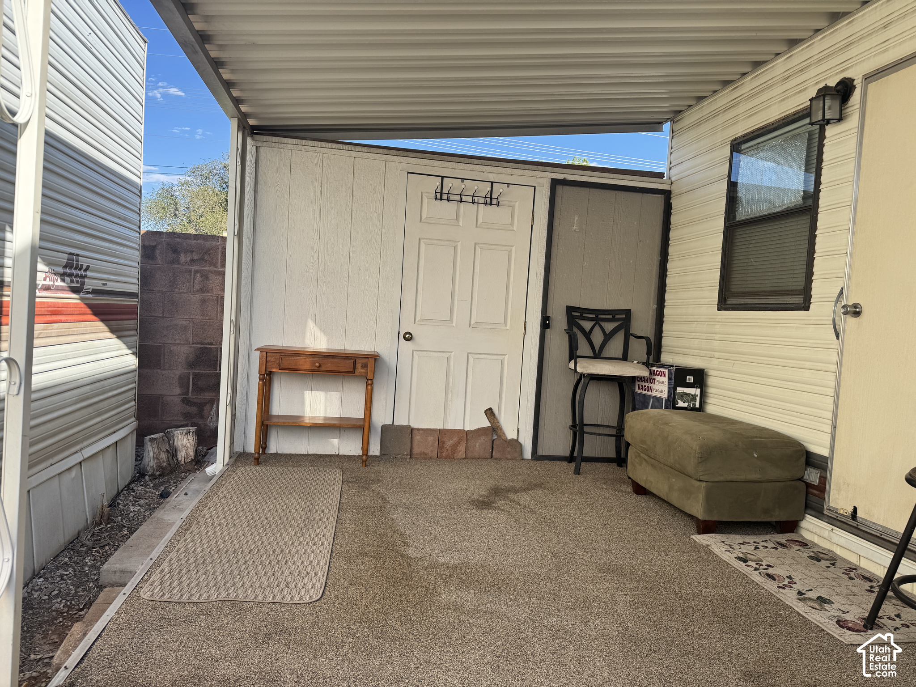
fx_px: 635
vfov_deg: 56.8
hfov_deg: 71.6
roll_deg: -3.4
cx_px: 458
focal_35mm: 24
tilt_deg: -3.8
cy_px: 344
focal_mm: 6.76
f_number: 1.78
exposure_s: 1/1172
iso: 80
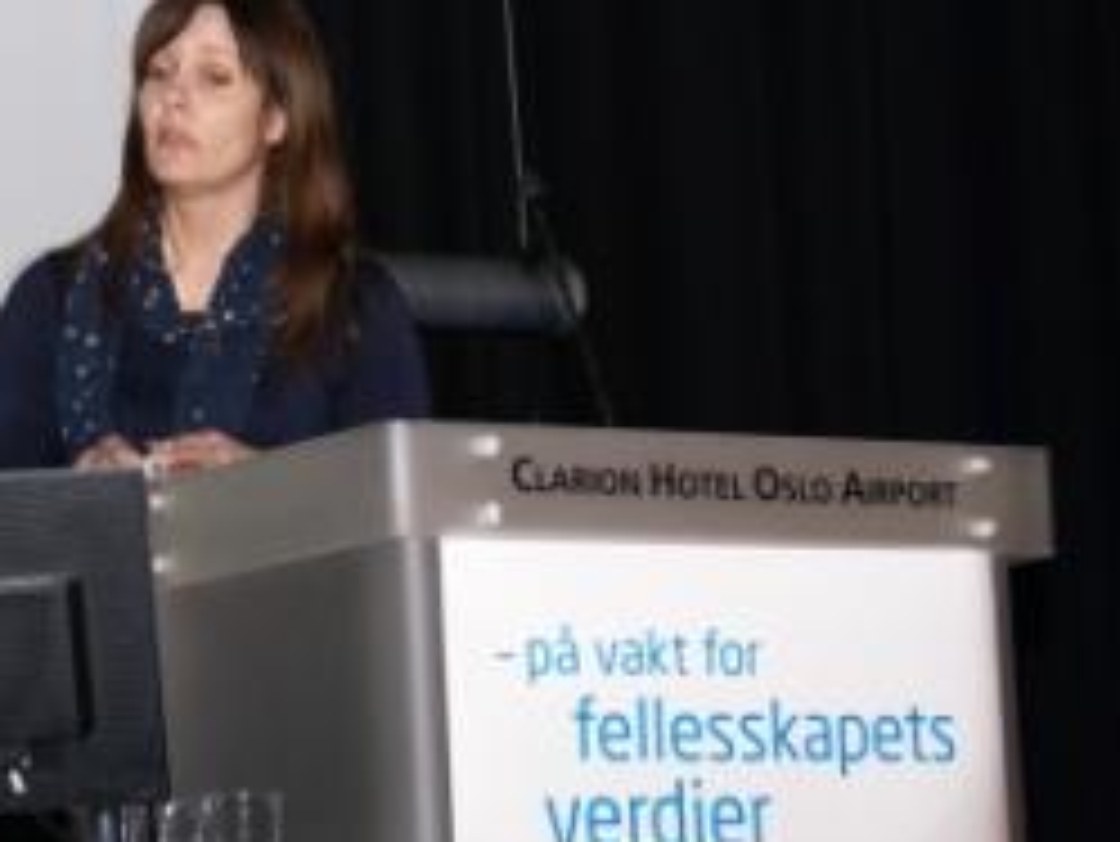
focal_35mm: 143
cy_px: 383
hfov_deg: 13.8
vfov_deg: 10.4
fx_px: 4625
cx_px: 288
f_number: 5.6
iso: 400
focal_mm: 55
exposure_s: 1/80
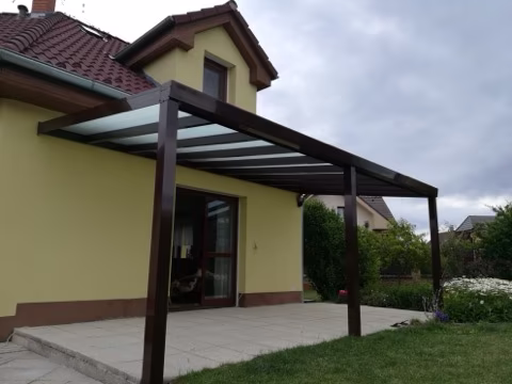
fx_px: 385
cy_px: 192
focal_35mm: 26
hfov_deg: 67.3
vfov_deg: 53.1
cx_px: 256
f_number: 2.2
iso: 50
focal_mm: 3.83
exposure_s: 1/721
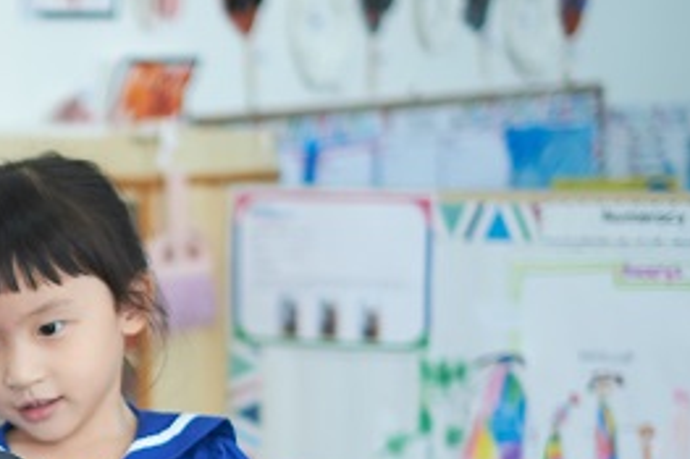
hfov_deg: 12.4
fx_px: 3084
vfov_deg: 8.5
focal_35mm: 161
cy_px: 479
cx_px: -157
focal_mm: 35
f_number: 1.4
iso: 800
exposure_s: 1/400
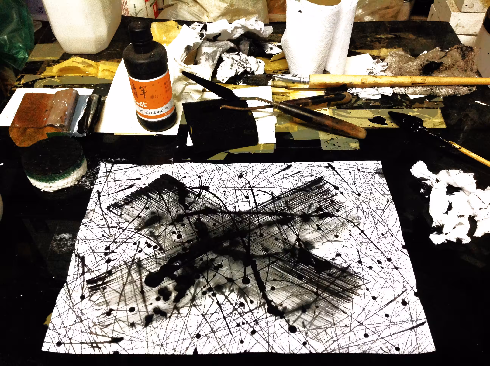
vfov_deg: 40.6
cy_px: 183
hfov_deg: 52.7
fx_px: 495
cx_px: 245
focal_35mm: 35
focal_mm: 4.28
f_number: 2.4
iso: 250
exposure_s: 1/15
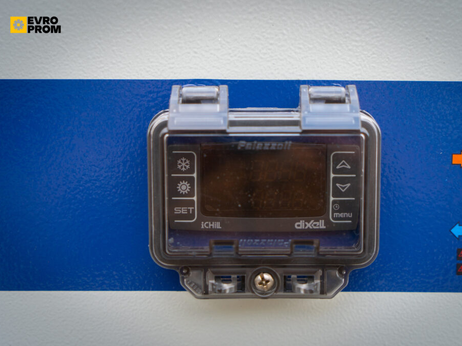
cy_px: 173
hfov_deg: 38.2
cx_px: 254
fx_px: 667
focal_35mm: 50
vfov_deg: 29.1
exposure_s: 1/160
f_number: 4
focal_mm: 46
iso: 250
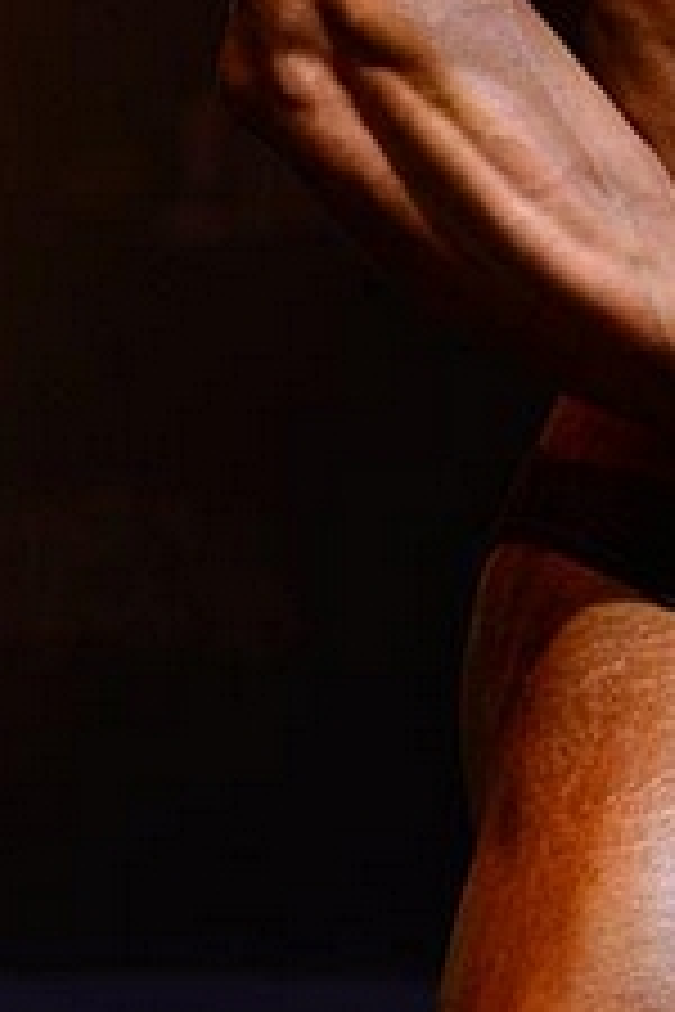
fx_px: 29951
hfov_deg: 1.3
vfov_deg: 1.9
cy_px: 702
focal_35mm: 1065
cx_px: 911
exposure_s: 1/160
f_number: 3.2
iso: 500
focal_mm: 200
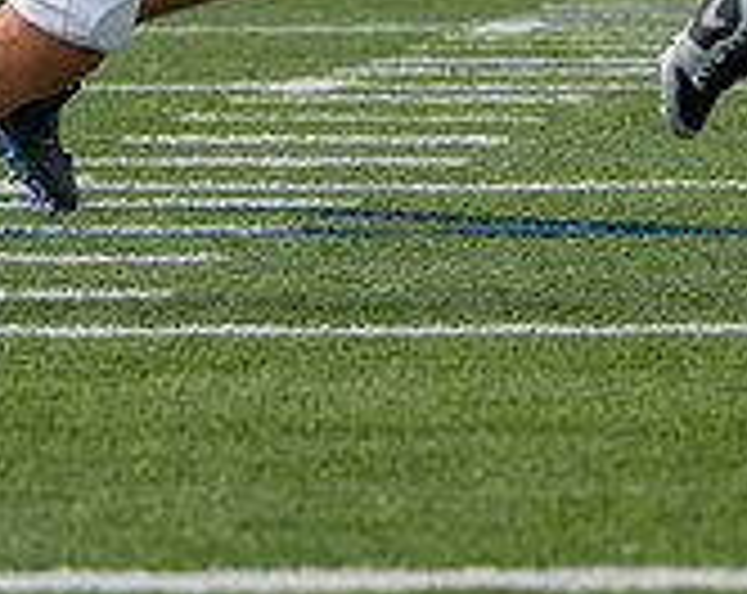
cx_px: 1004
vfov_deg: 2.4
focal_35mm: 643
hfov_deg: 3.0
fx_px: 14182
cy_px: -315
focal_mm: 175
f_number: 5.6
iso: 320
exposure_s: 1/1250
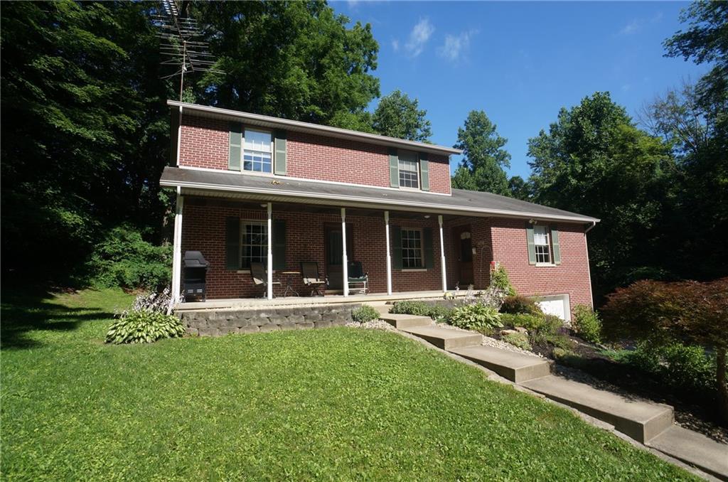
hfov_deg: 73.9
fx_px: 484
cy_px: 241
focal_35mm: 24
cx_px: 364
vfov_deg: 52.9
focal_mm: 16
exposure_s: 1/100
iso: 100
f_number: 9
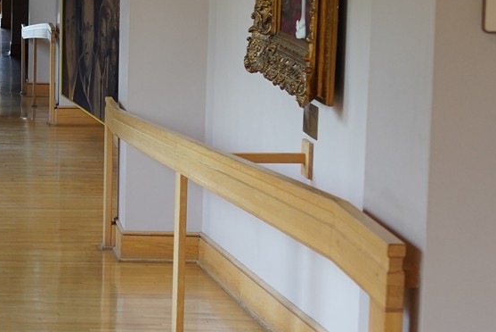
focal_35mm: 122
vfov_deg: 11.2
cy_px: 156
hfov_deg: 16.1
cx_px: -105
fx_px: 1682
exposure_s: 1/100
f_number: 4.5
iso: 800
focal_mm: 34
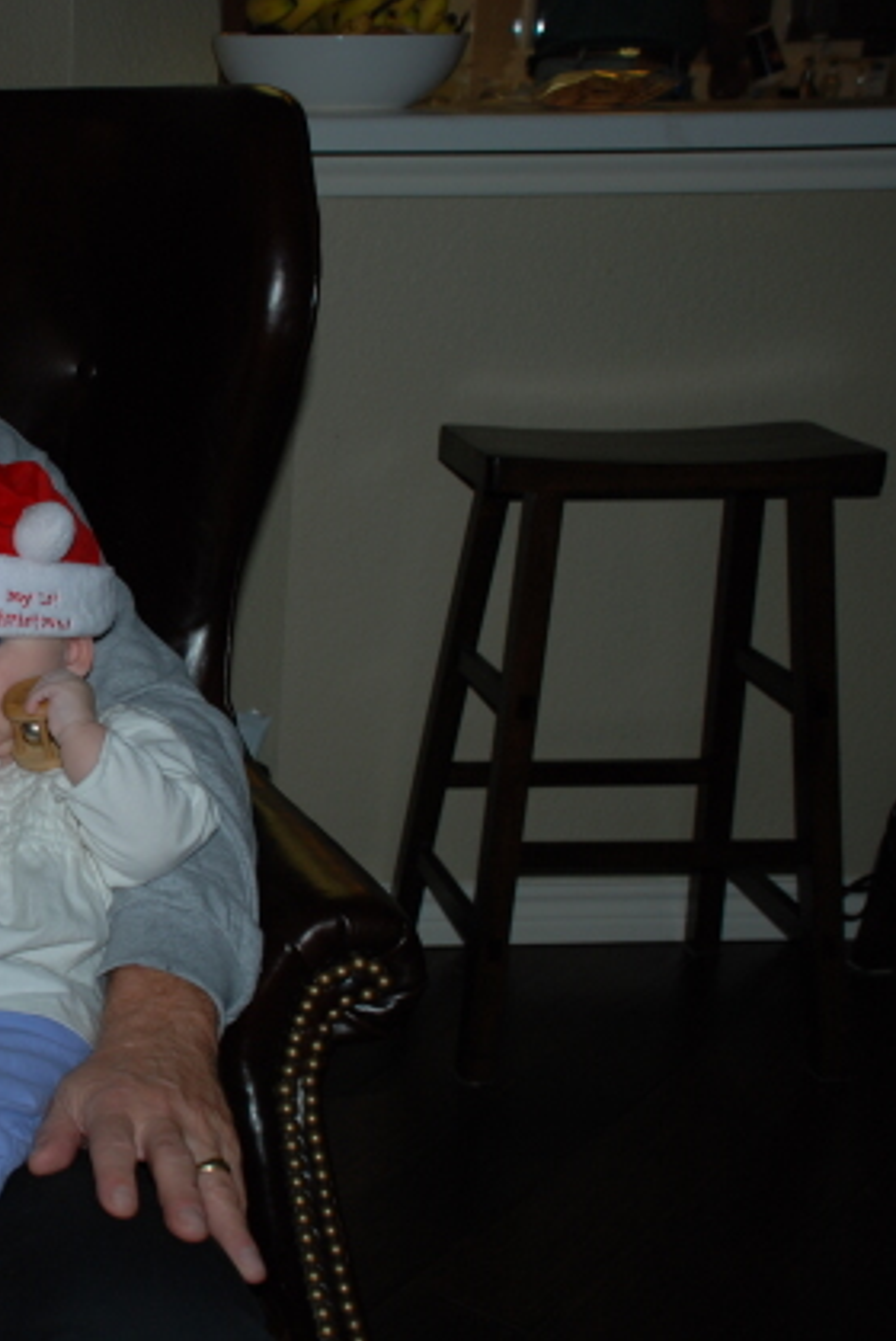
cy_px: 659
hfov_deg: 23.1
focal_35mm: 55
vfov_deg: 36.2
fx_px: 2050
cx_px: -99
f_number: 4
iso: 200
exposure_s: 1/60
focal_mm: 24
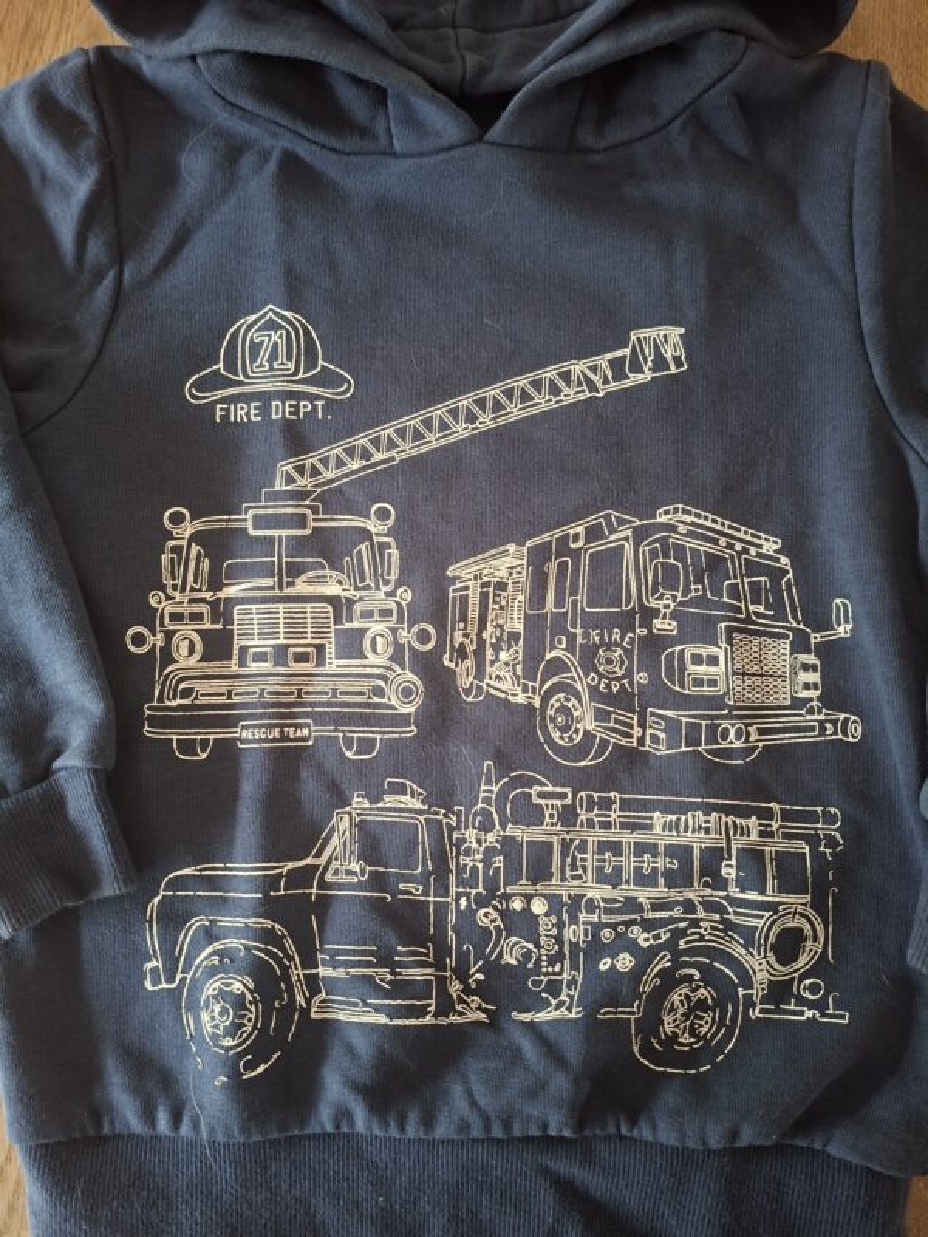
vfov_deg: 73.9
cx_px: 464
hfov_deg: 58.9
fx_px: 822
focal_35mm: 23
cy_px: 618
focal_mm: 5.54
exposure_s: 1/33
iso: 400
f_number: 1.8
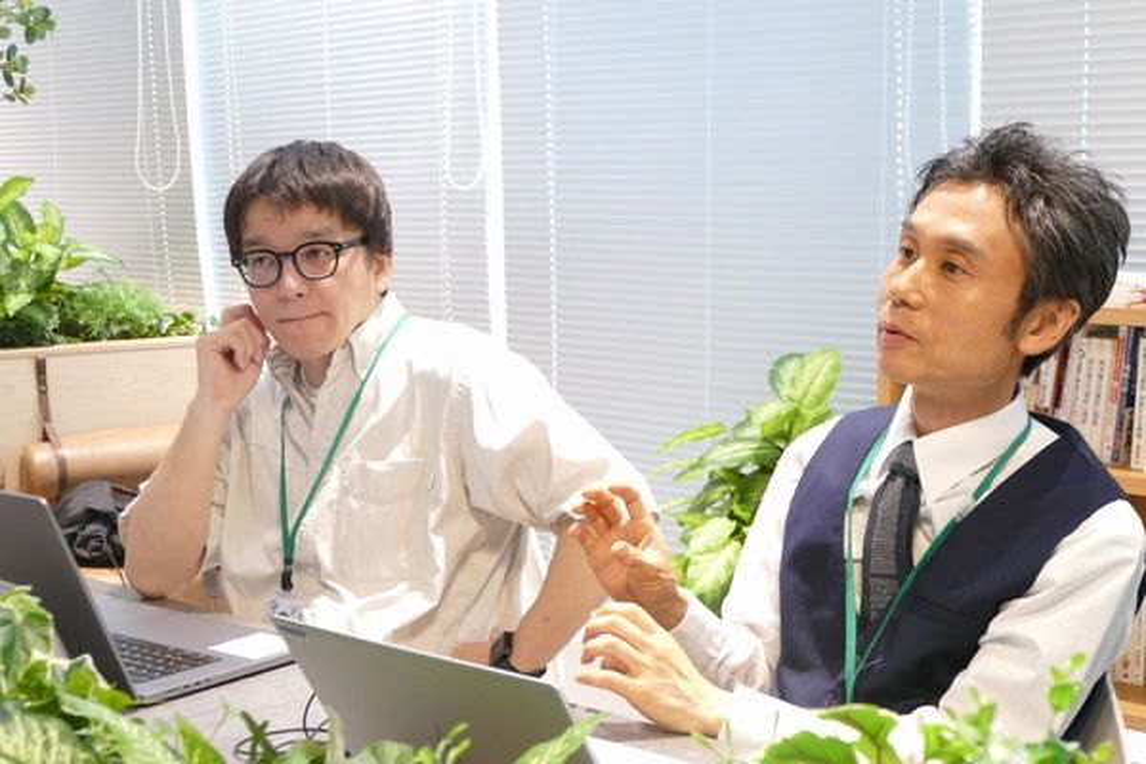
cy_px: 382
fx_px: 1751
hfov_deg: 36.2
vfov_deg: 24.6
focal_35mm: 55
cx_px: 573
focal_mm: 20.23
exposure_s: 1/80
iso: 1000
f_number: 3.4
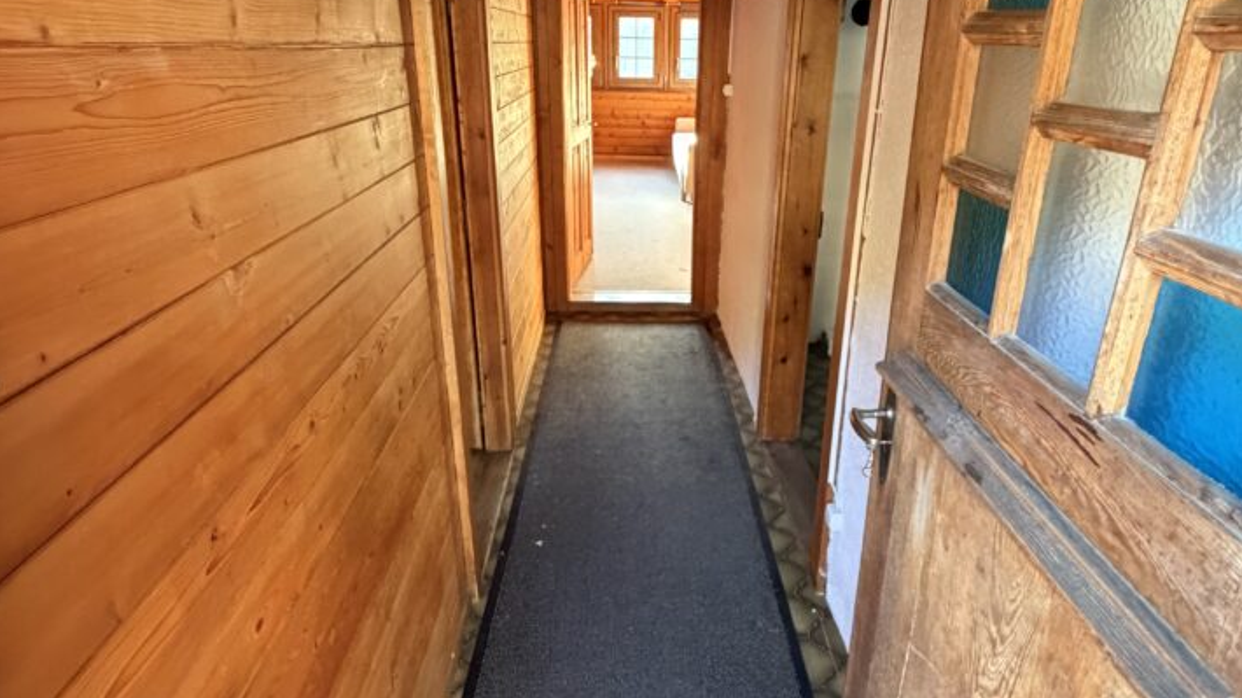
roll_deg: -0.3
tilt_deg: -20.0
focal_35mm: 22
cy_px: 310
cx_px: 665
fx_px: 724
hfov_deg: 81.1
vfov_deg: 51.3
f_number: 2.2
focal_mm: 2.22
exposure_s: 1/60
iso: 640
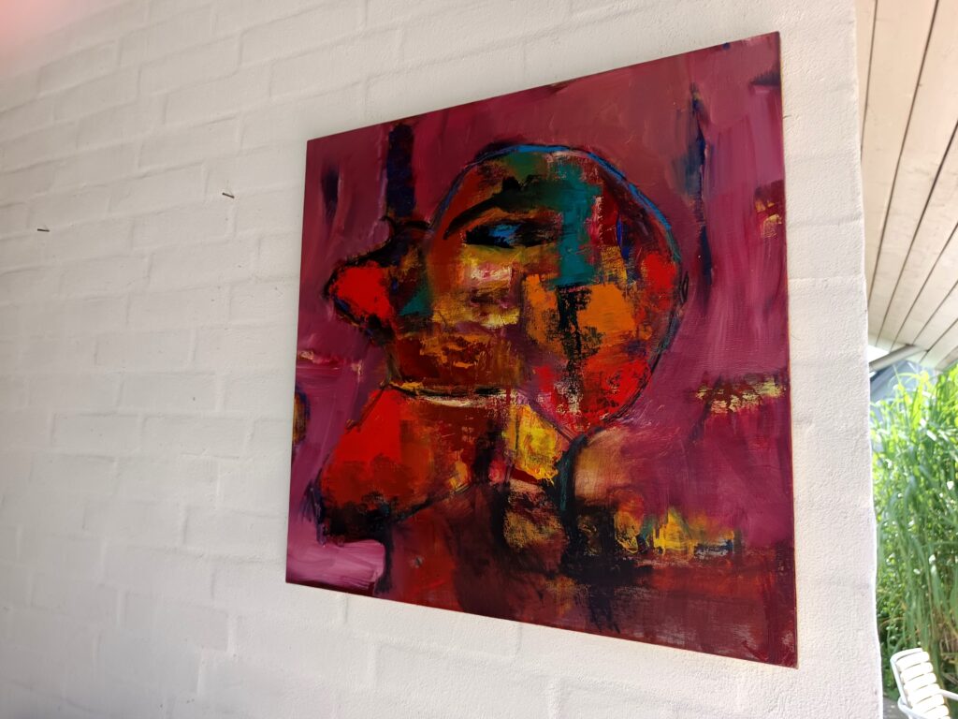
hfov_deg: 71.6
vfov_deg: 56.8
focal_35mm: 24
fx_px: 664
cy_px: 360
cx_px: 479
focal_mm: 5.31
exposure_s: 1/100
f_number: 1.7
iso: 68
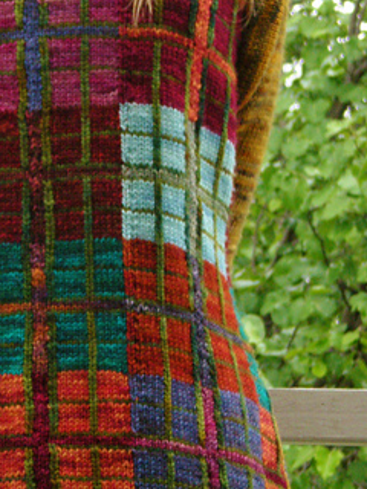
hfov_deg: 6.5
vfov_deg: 8.7
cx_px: 28
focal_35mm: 228
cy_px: 284
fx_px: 3223
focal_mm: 18.9
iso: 200
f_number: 5.9
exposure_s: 1/79.4
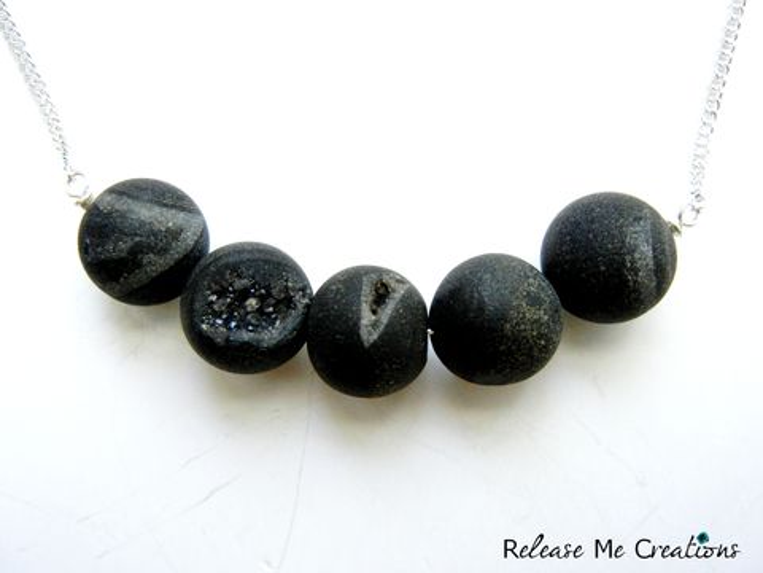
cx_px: 382
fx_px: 749
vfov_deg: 41.8
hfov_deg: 54.0
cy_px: 286
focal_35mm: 34
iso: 400
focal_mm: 6.2
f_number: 3.6
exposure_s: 1/29
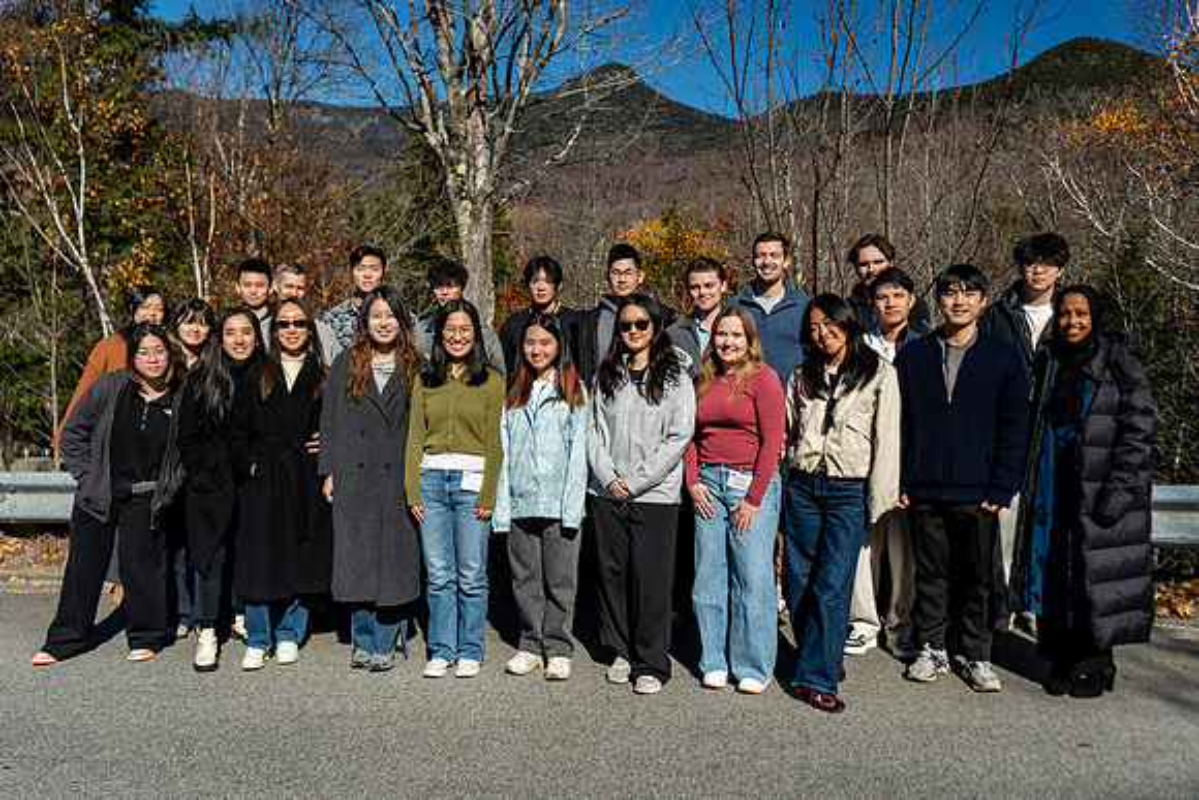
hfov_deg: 57.5
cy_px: 416
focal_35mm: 33
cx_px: 596
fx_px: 1093
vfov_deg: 40.2
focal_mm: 28
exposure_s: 1/640
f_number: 4.5
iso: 100
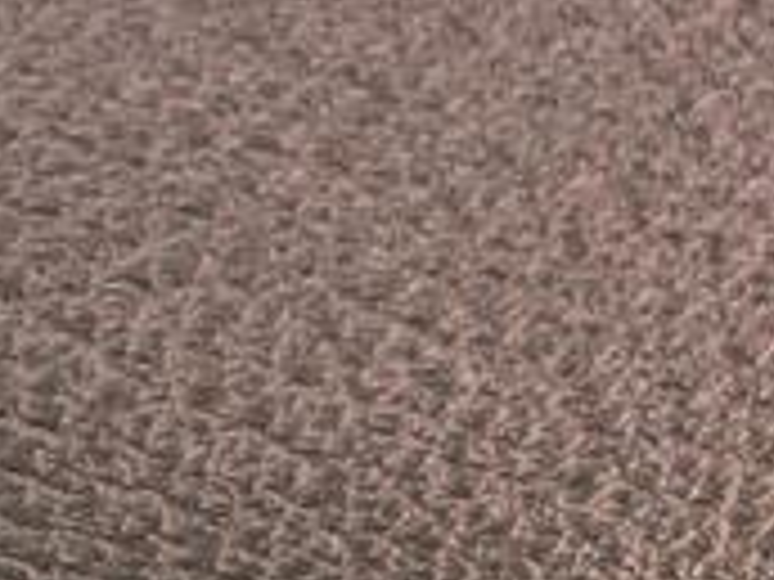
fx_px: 4159
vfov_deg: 8.0
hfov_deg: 8.4
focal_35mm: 186
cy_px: 135
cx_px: -1784
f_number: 1.89
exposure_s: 1/242
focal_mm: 5.43
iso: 41
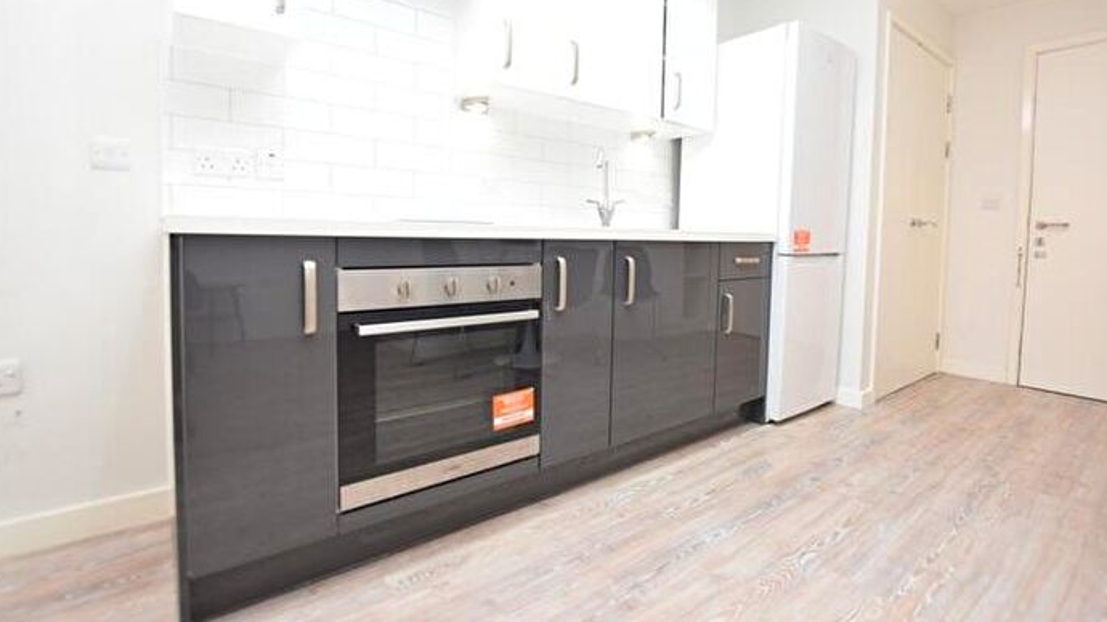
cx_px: 550
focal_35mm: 18
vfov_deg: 62.0
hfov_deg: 94.2
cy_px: 265
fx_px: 515
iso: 800
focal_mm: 11
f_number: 4.5
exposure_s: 1/100
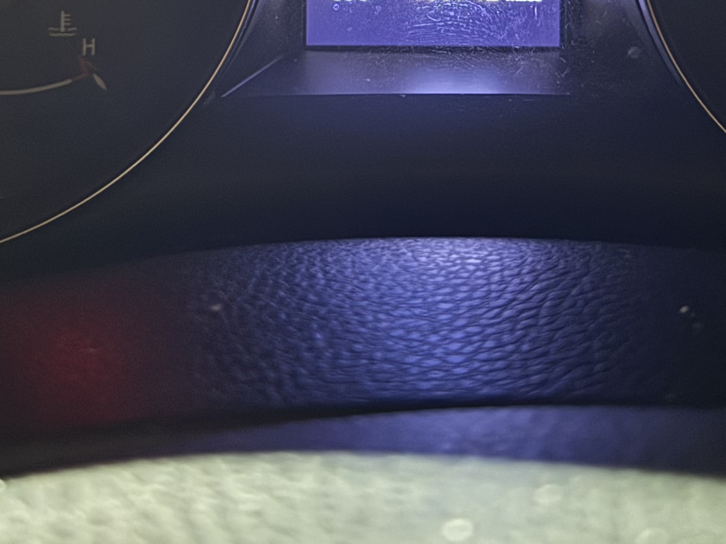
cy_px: -145
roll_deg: -0.9
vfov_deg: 21.0
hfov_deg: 30.2
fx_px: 1342
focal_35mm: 64
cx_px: 399
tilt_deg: -26.4
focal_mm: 6.76
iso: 2000
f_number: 1.78
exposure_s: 1/9
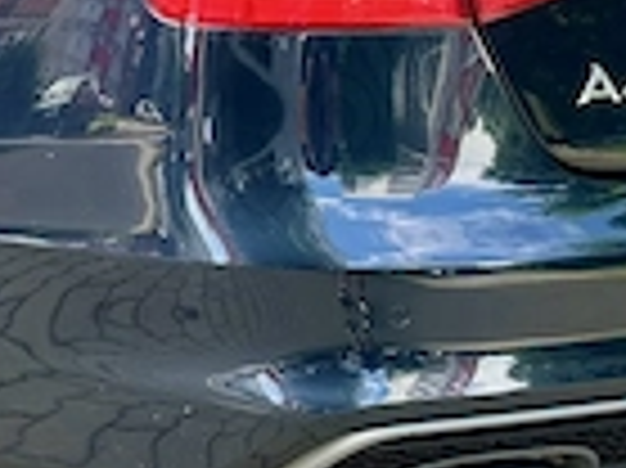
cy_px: 94
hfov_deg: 17.4
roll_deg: -0.3
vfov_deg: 13.1
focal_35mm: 112
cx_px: 117
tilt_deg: -9.3
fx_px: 2024
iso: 50
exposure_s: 1/206
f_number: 1.5
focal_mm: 5.7
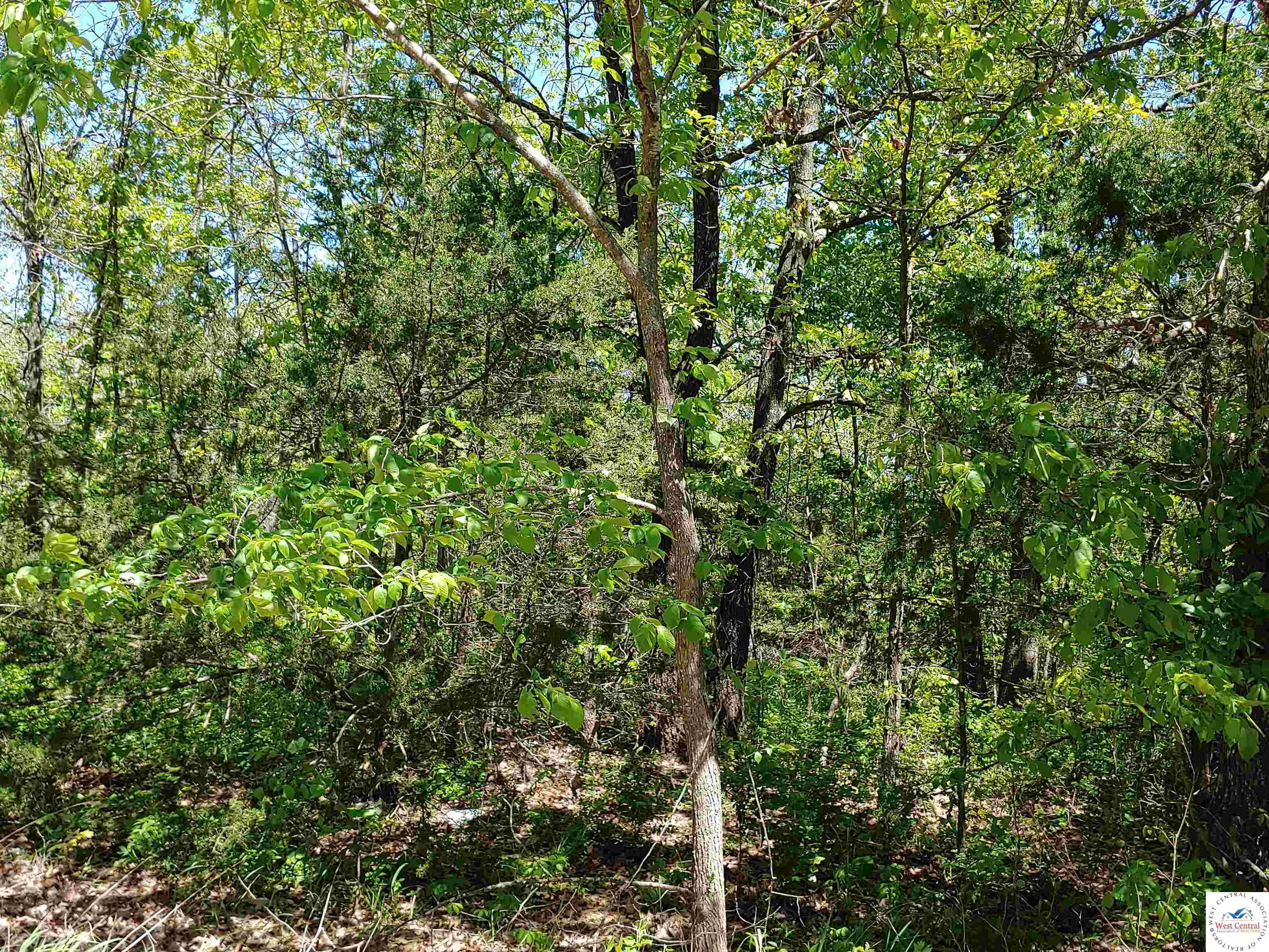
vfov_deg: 38.7
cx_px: 634
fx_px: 1356
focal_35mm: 37
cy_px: 476
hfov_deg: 50.1
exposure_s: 1/654
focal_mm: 4.23
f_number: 1.5
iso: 50
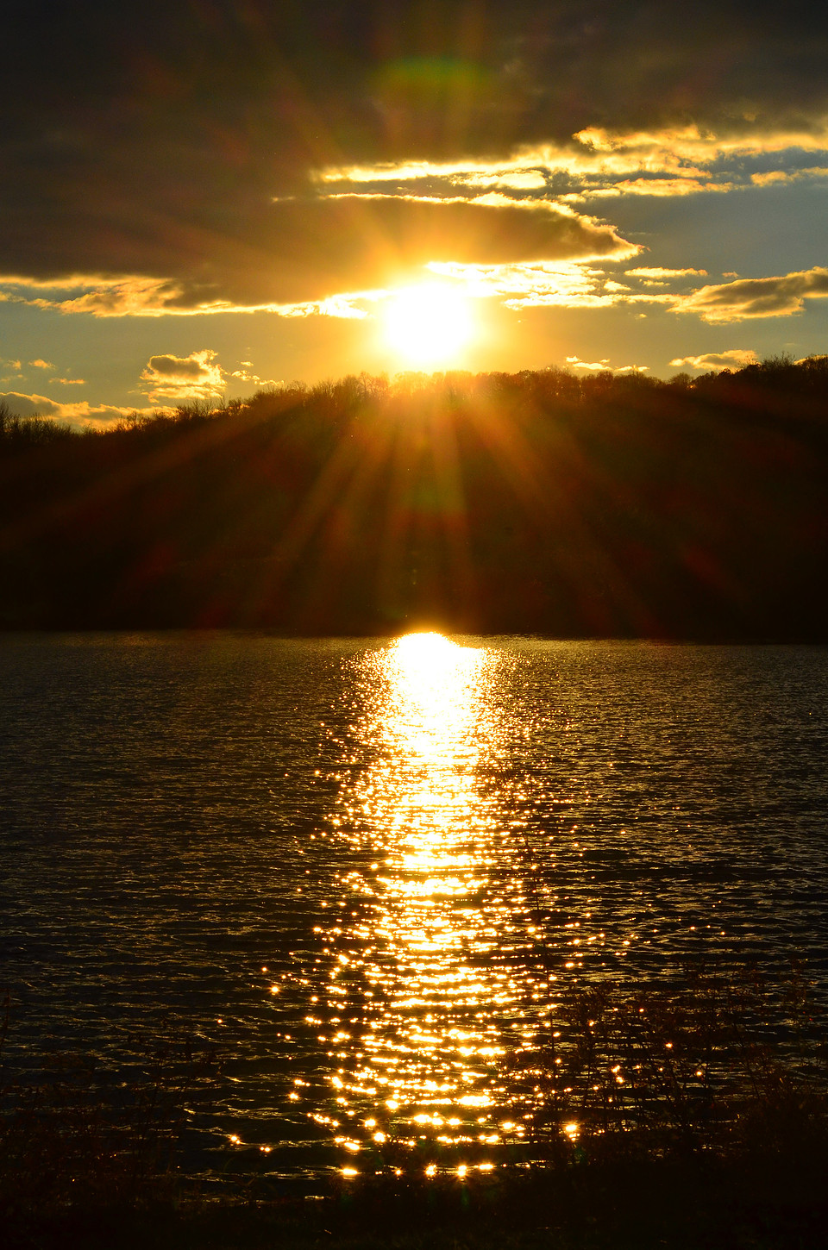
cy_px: 625
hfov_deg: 16.5
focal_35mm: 82
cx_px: 414
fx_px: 2860
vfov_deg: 24.7
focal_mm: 55
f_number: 18
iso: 400
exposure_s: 1/1250
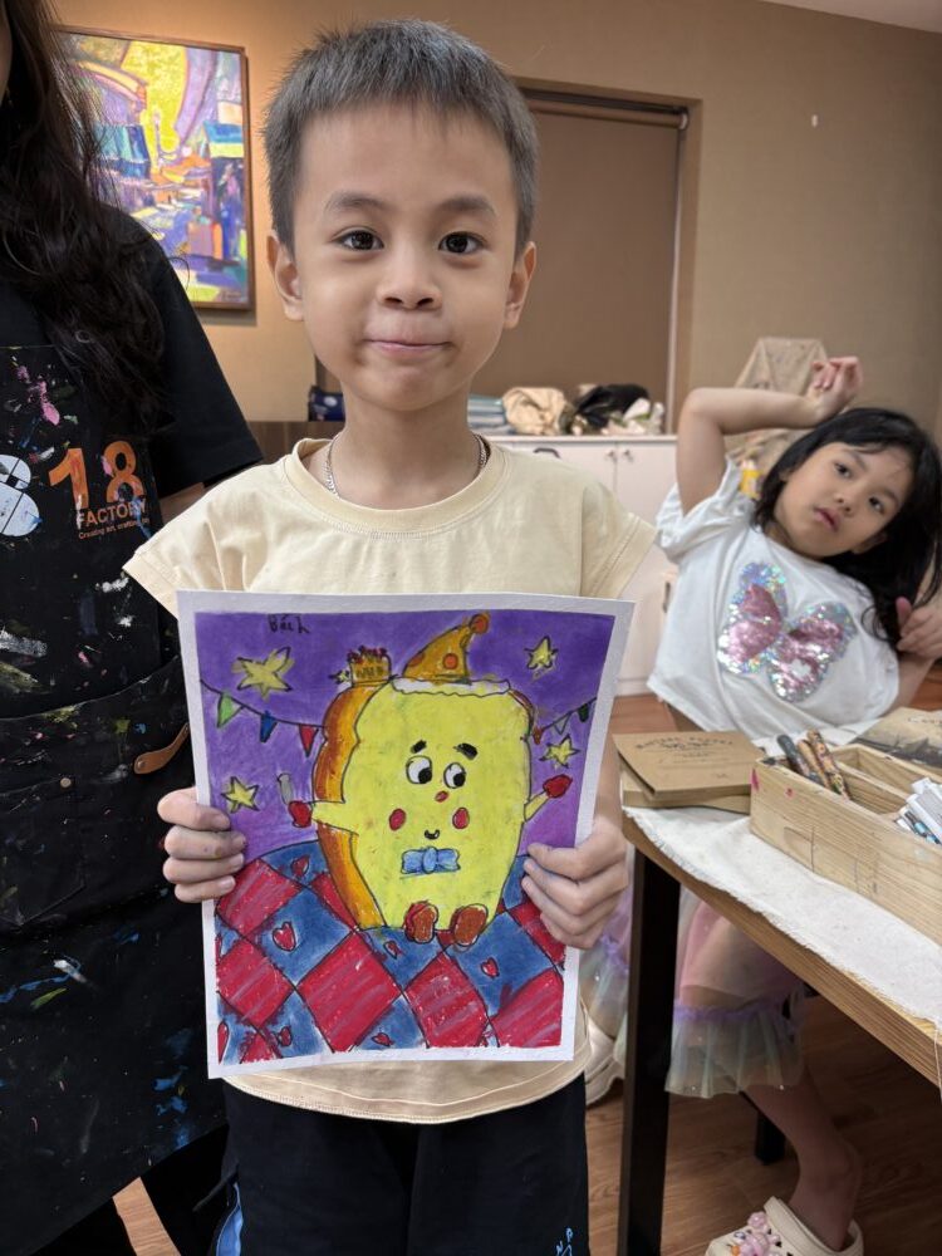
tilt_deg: -12.7
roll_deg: +0.2
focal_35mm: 26
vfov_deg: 67.3
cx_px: 471
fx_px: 943
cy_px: 628
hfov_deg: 53.1
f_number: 1.6
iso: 125
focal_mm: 5.96
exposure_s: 1/100
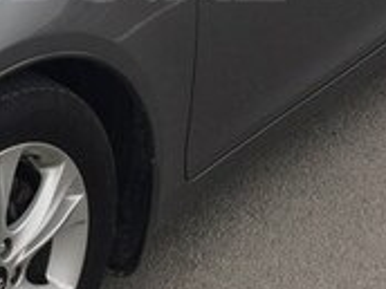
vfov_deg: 13.1
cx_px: 56
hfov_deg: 17.5
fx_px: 1238
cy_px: -32
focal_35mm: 111
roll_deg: -2.6
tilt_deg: -20.2
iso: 32
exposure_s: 1/273
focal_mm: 4.15
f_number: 2.2
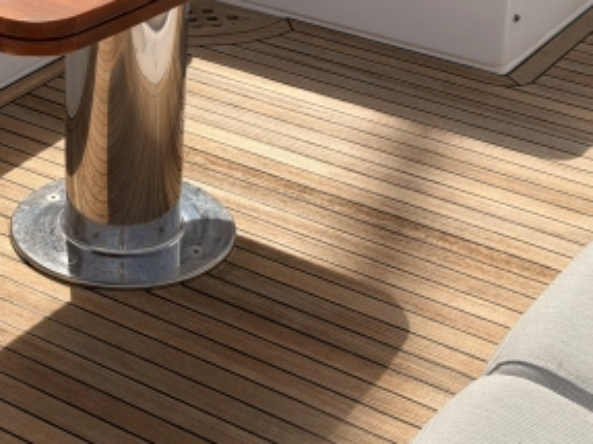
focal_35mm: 92
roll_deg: +2.1
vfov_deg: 15.9
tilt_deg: -24.0
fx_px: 1575
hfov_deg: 20.8
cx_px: 31
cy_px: 49
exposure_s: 1/7874
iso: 64
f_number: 1.78
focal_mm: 6.76
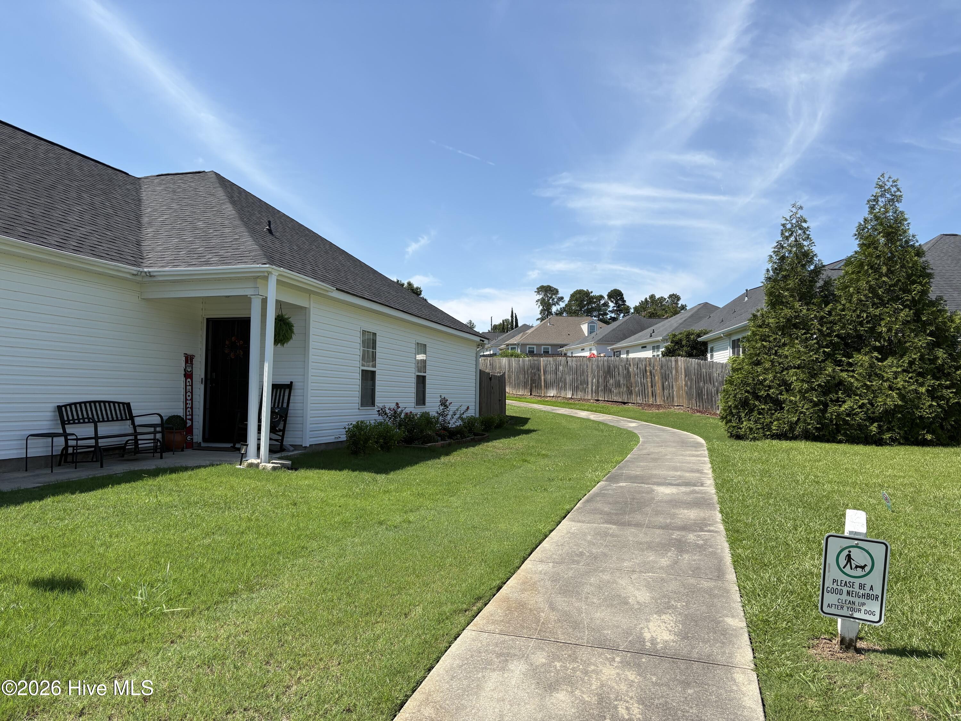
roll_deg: -0.1
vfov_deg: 53.1
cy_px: 360
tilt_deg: +2.1
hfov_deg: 67.3
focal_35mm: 26
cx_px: 480
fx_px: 722
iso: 50
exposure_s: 1/3125
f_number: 1.6
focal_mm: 5.96
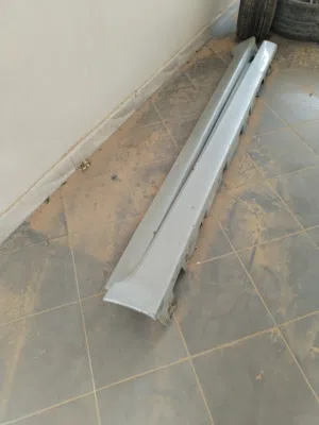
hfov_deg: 48.2
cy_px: 212
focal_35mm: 29
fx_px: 356
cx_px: 160
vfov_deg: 61.7
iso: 228
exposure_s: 1/120
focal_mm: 4.75
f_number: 1.8
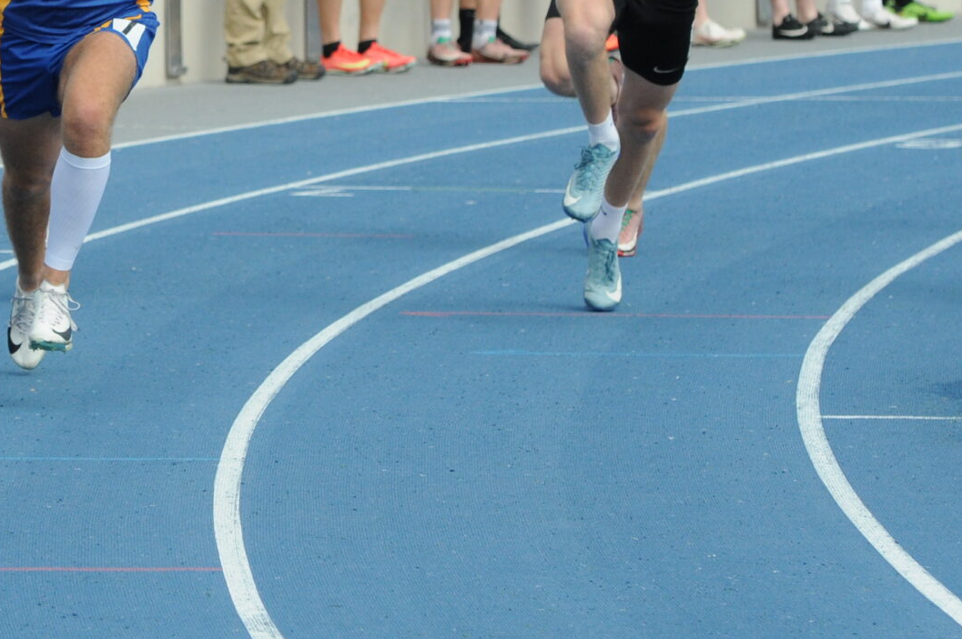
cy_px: -67
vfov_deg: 4.0
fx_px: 9213
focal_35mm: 345
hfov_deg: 6.0
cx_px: 78
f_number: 4.5
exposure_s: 1/2000
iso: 400
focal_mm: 95
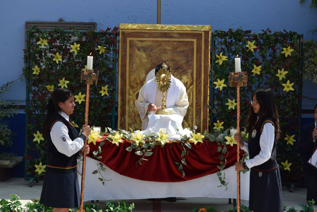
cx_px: 158
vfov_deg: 16.6
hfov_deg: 24.6
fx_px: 726
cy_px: 106
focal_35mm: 82
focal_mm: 55
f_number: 8
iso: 200
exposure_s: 1/250
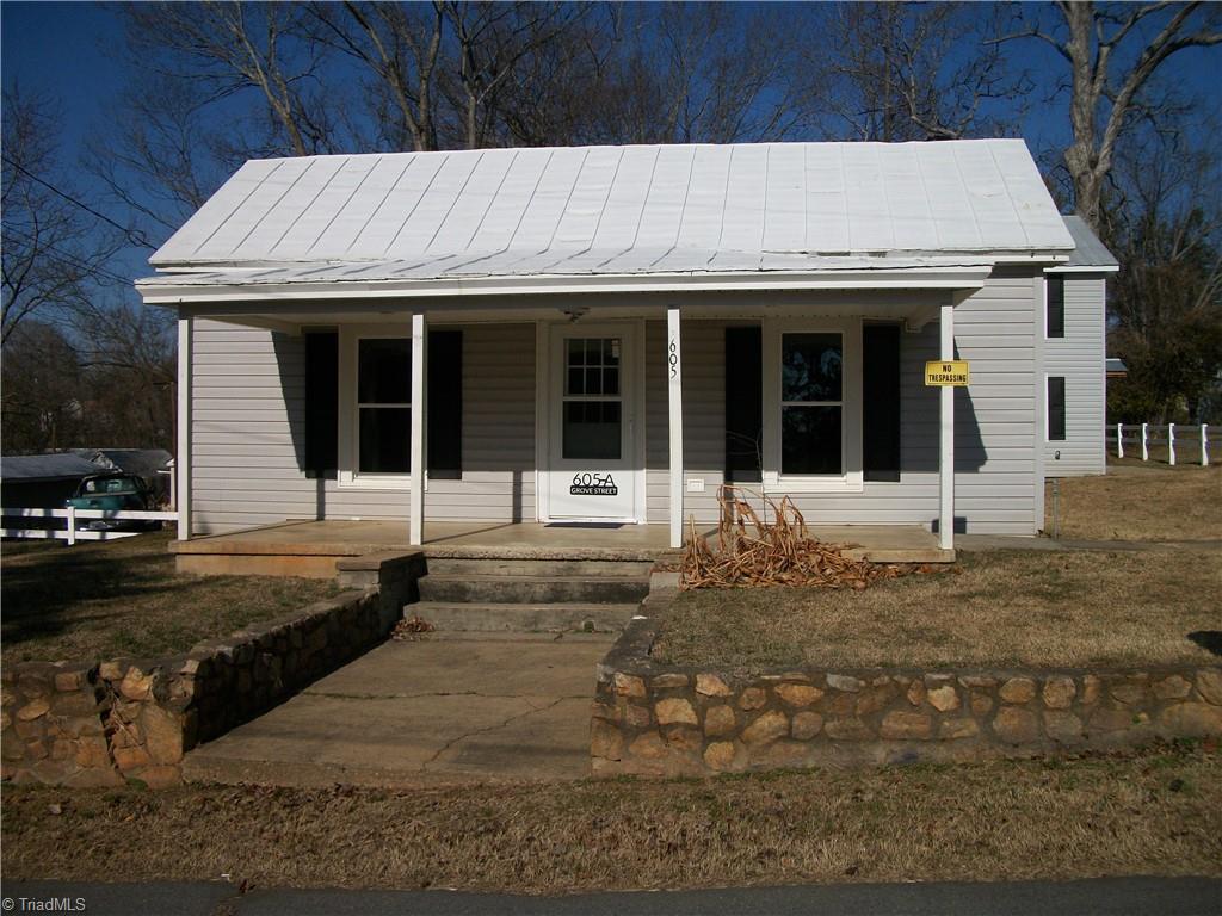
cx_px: 611
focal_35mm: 32
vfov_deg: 44.2
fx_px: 1130
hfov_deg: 56.8
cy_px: 458
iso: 80
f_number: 8.8
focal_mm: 5.7
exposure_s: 1/640
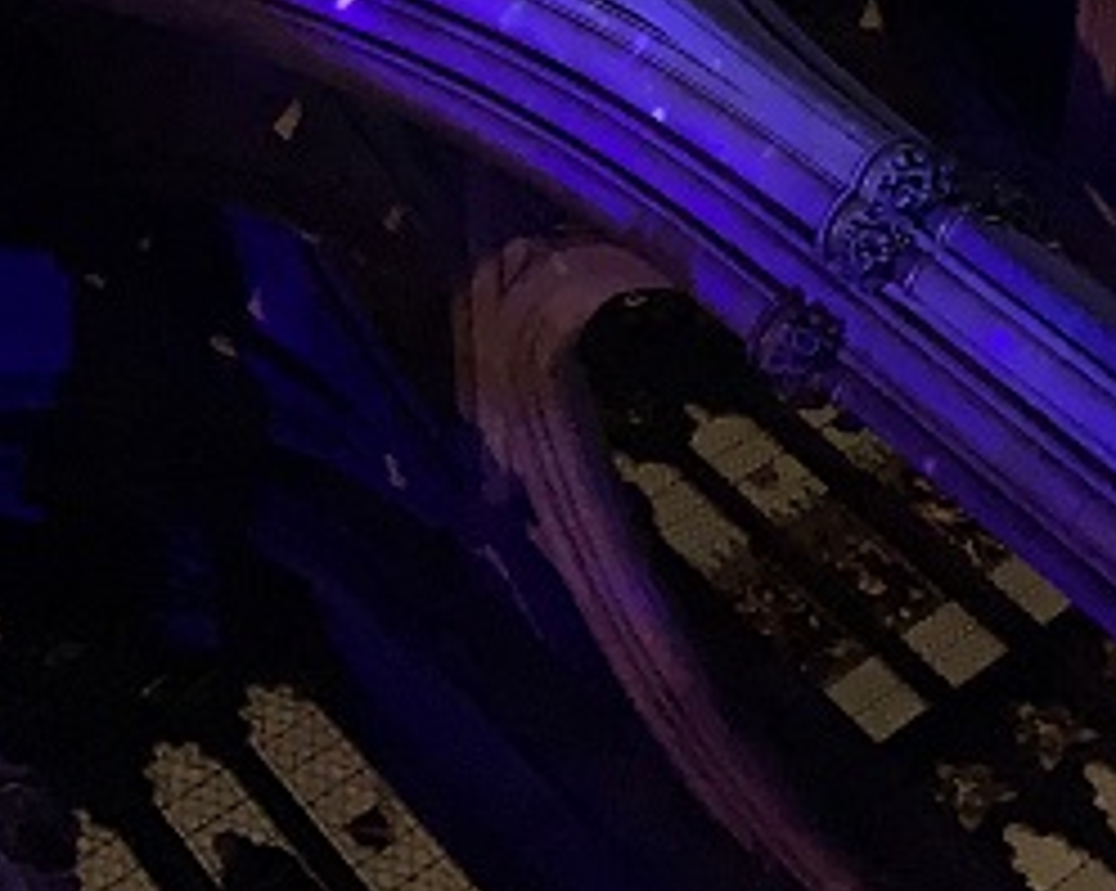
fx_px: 2706
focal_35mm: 82
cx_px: 526
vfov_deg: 17.8
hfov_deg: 23.3
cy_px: -176
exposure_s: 1/4
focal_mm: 4.25
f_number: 1.8
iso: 2000
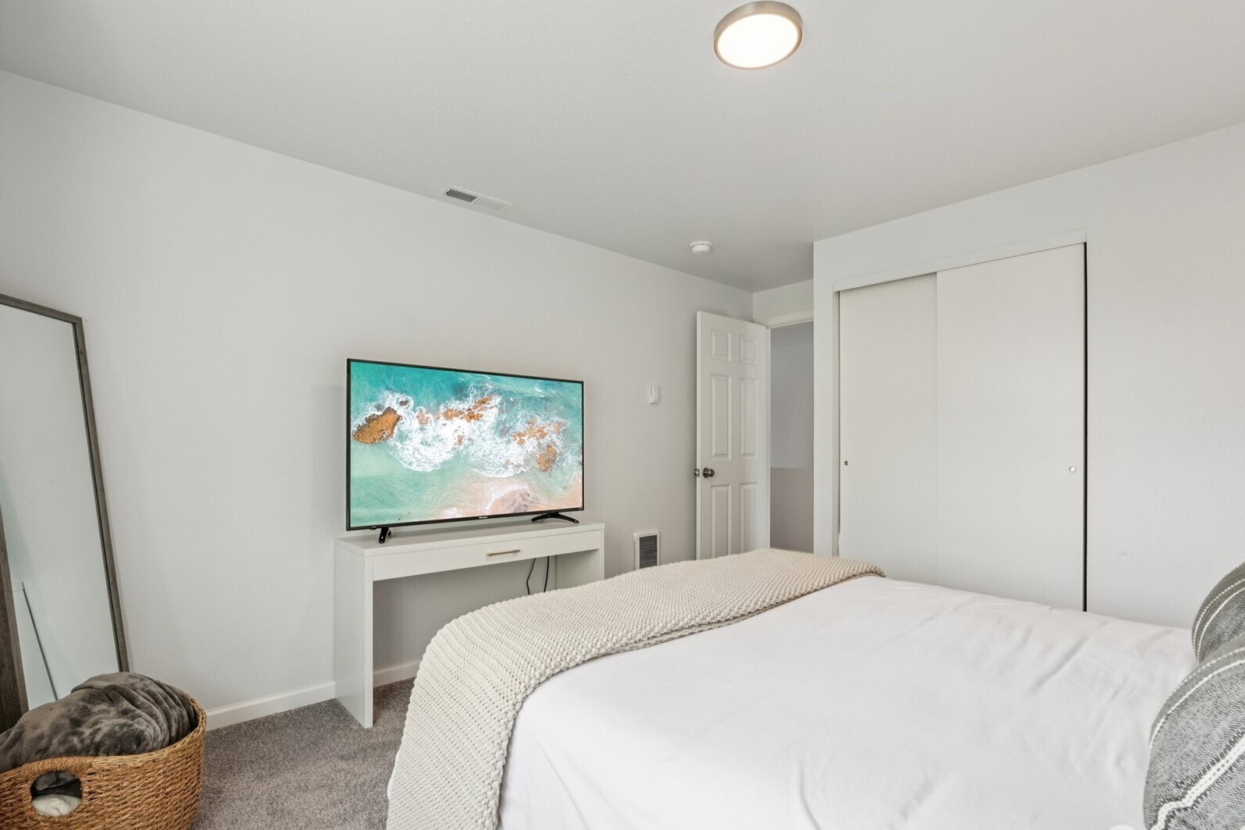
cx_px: 631
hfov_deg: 93.3
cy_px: 433
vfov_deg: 70.4
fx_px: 588
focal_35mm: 17
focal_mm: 16
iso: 400
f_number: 8
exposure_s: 1/40
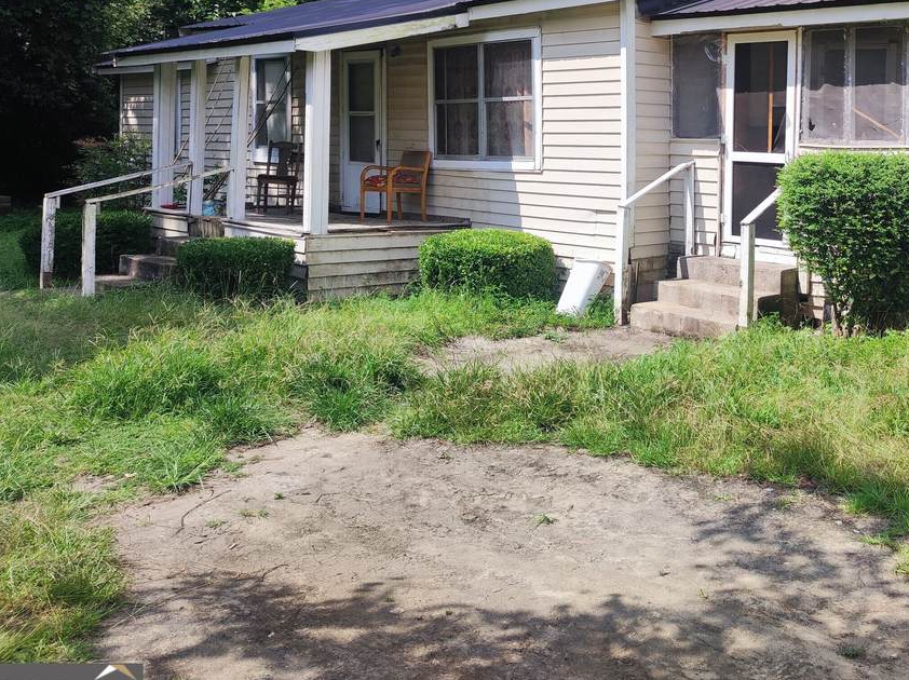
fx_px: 997
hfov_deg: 47.2
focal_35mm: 38
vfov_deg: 37.0
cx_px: 680
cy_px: 198
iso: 50
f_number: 1.79
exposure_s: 1/649
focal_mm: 4.7
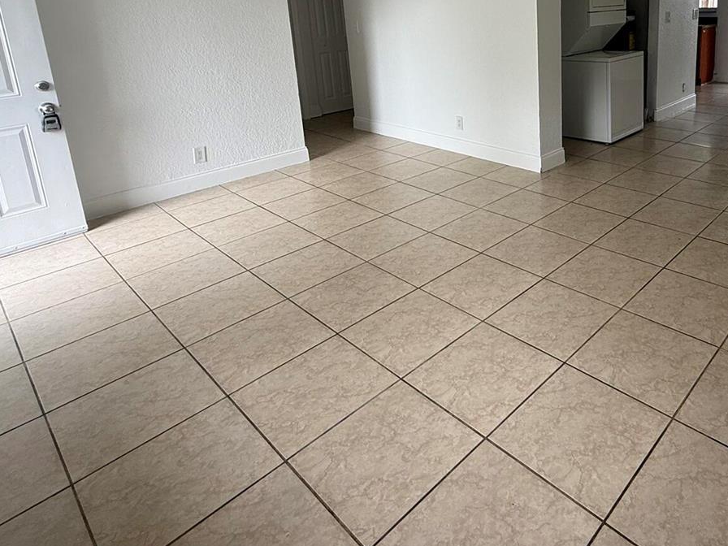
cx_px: 532
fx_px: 526
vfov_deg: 51.4
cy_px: 109
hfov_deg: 65.8
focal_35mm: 25
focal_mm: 2.22
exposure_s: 1/99
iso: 64
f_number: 2.2
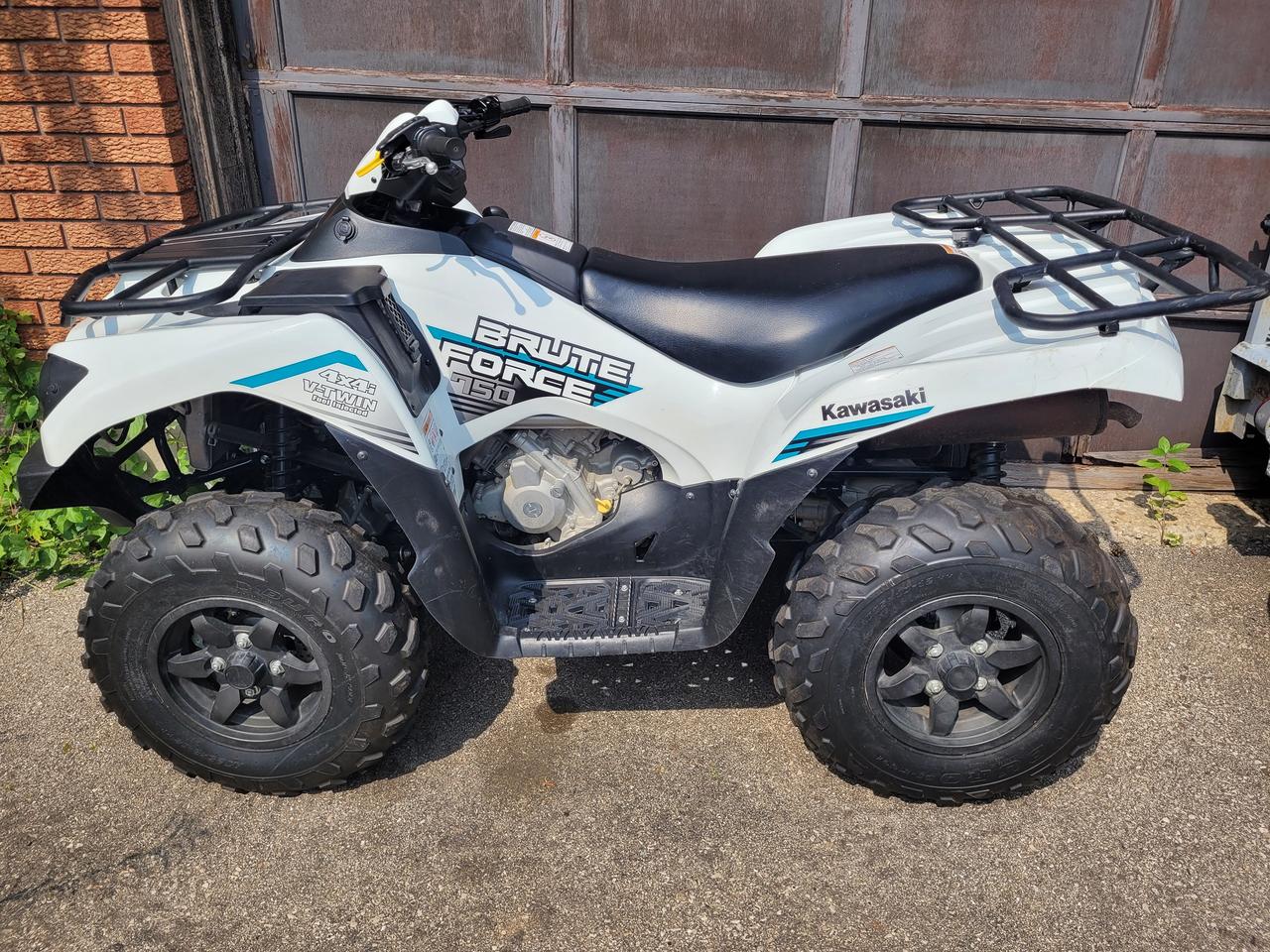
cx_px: 635
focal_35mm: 26
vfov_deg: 53.1
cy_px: 476
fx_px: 954
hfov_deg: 67.3
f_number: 1.8
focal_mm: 5.4
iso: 40
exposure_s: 1/2586
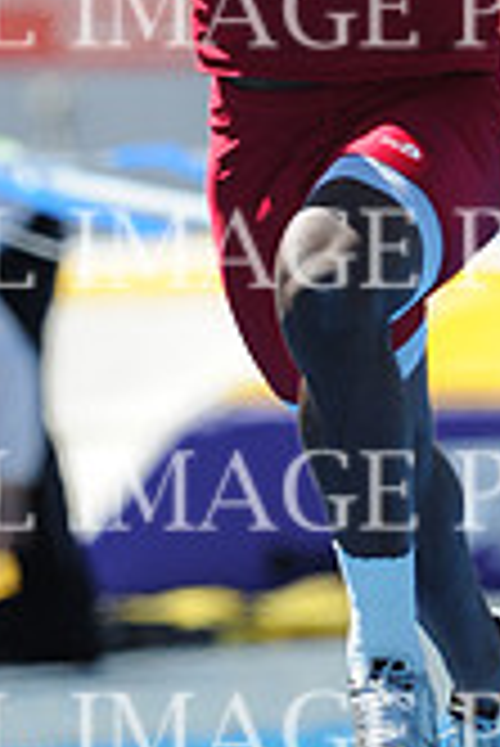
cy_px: 126
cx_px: 423
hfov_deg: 1.0
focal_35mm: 1394
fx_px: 28979
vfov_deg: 1.5
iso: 320
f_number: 5.6
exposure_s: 1/1600
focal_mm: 400
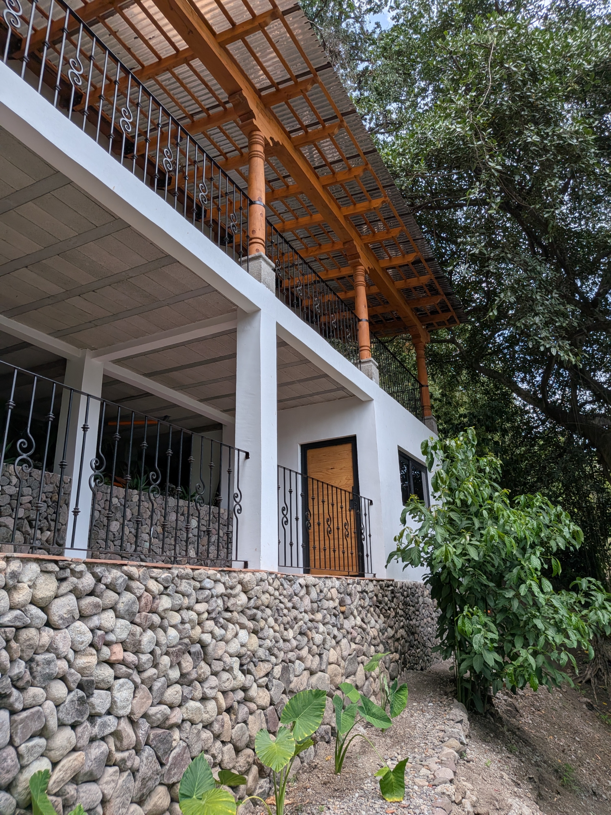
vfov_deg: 71.6
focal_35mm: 24
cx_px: 306
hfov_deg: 56.8
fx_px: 565
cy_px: 408
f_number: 1.7
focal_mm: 4.53
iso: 28
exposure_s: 1/4525
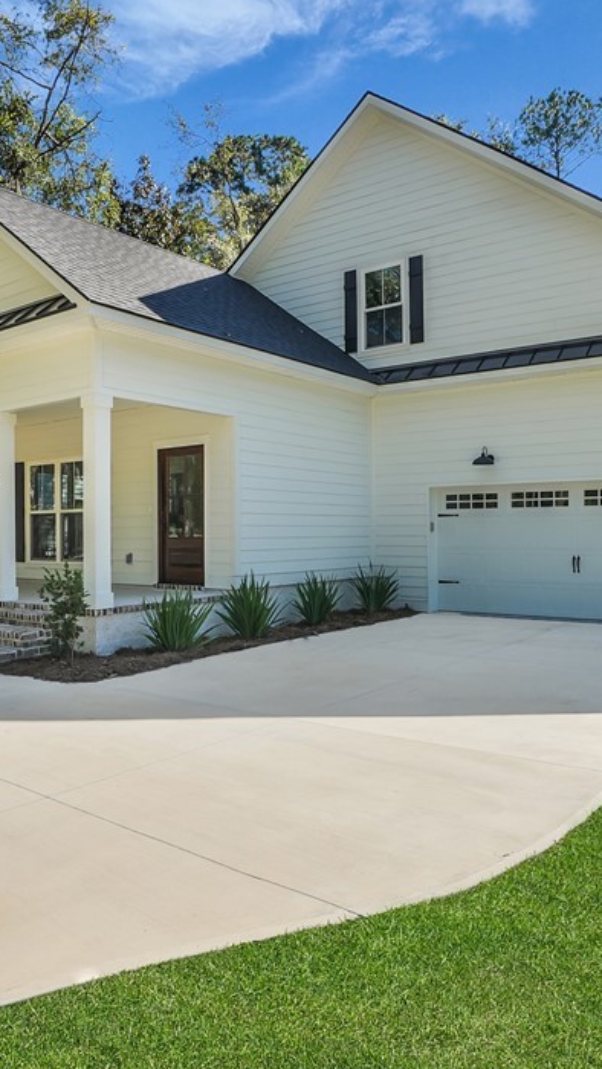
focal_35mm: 26
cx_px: 309
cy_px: 533
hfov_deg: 44.4
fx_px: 737
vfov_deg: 71.9
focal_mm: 16
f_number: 9
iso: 320
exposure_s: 1/250
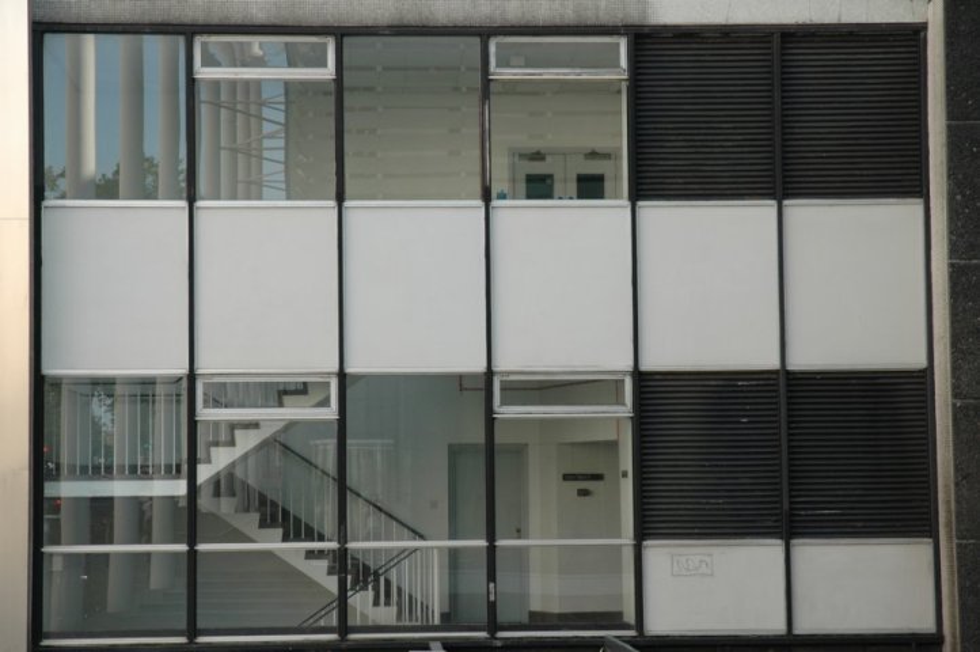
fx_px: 2285
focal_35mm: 84
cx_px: 490
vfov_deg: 16.2
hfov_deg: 24.2
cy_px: 326
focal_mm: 56
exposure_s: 1/100
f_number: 7.1
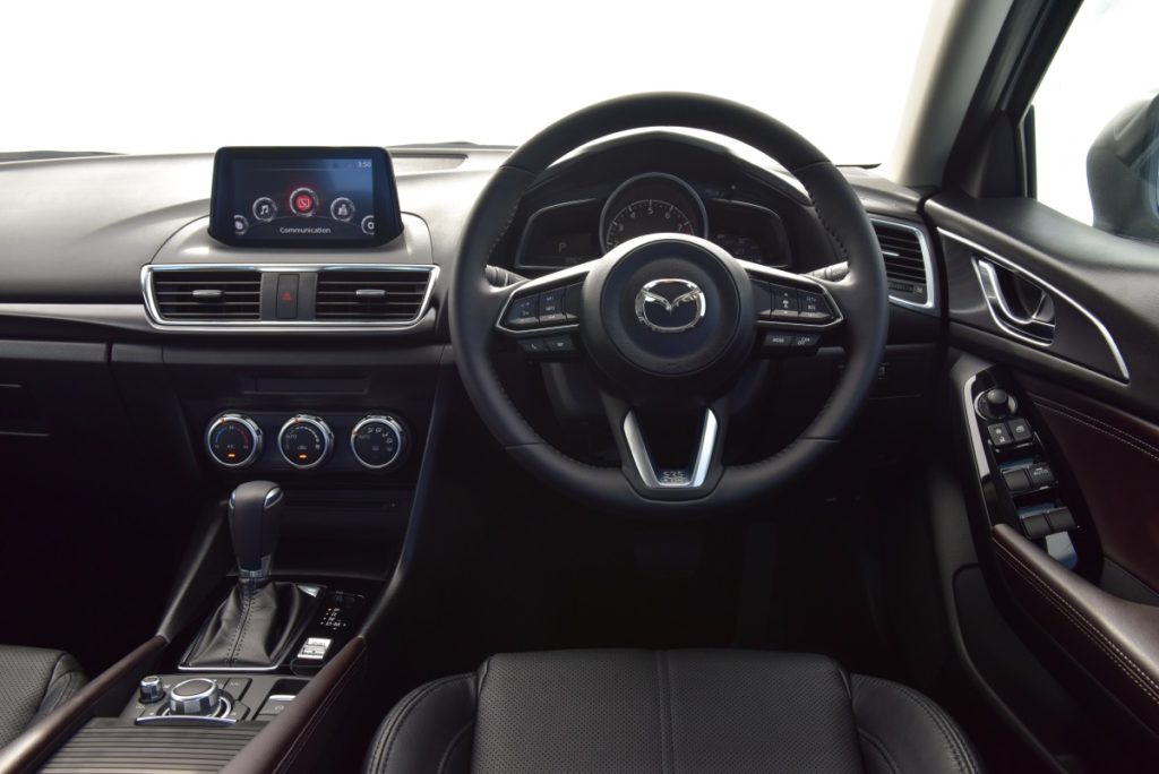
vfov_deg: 41.2
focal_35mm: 32
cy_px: 387
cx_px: 580
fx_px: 1031
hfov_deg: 58.7
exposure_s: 1/125
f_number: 9
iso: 400
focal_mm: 32
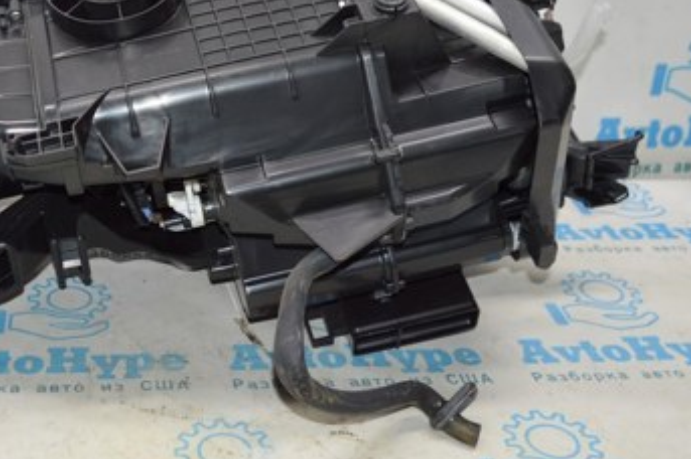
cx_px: 175
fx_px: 1074
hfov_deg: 34.9
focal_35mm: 56
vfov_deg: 23.6
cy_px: 63
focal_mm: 20
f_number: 4
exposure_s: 1/60
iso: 400
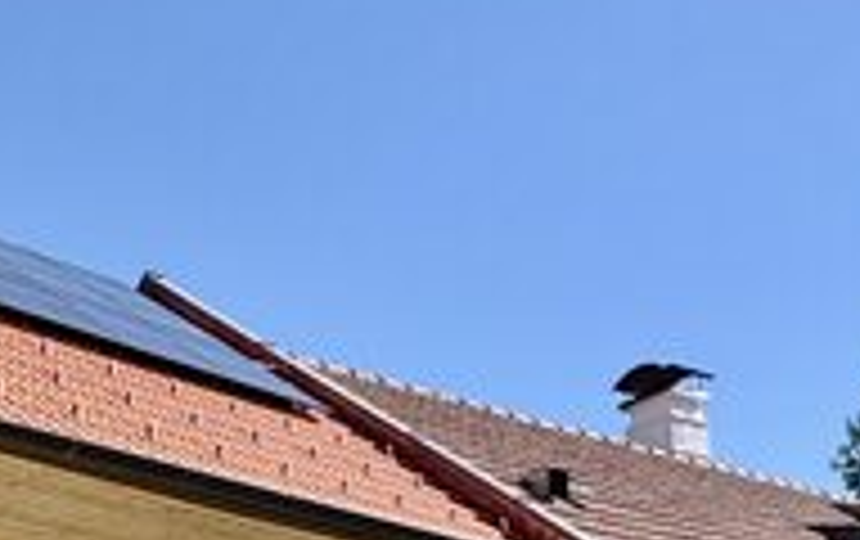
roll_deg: +1.4
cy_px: 637
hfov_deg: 28.8
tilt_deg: +11.2
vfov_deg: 19.8
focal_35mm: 62
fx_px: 1455
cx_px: -158
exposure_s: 1/1020
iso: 40
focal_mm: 2.22
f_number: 2.2
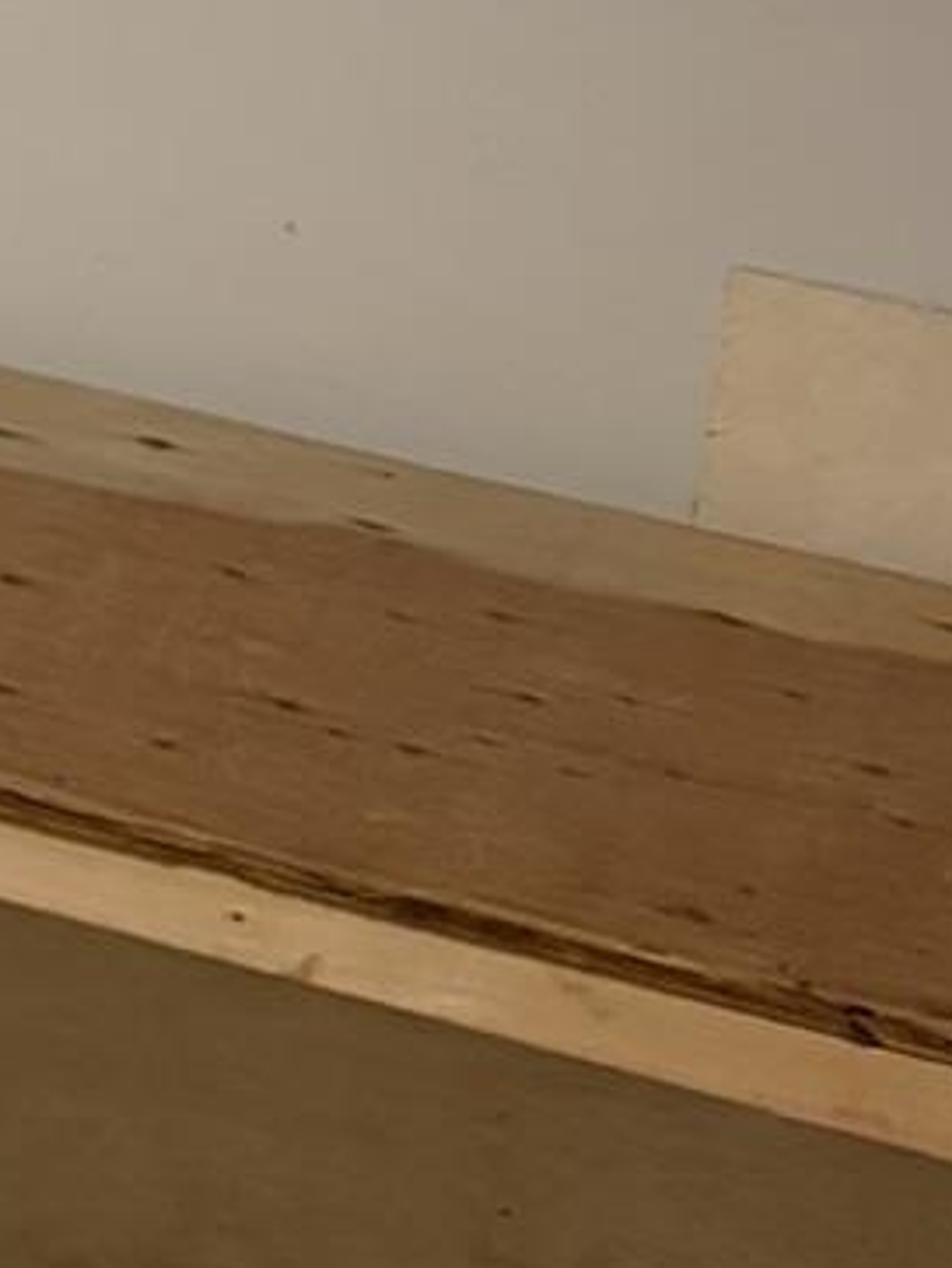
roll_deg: -3.7
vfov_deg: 12.4
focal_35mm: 147
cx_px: -1547
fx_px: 5384
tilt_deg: -7.4
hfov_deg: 8.9
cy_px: -928
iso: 400
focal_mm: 5.96
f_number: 1.6
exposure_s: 1/60
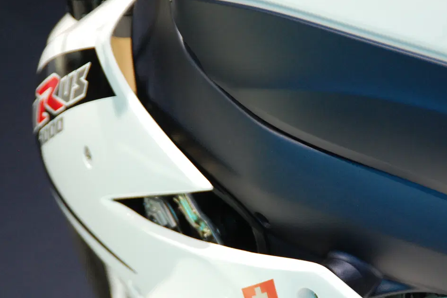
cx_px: 223
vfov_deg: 5.3
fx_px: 3184
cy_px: 184
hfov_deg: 8.0
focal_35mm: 257
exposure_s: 1/100
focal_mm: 135
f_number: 6
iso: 800
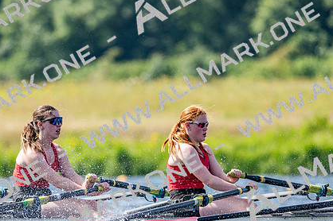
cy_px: 151
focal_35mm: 832
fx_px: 7690
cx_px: 178
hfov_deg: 2.5
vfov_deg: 1.6
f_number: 4.5
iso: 280
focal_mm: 400
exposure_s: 1/2500
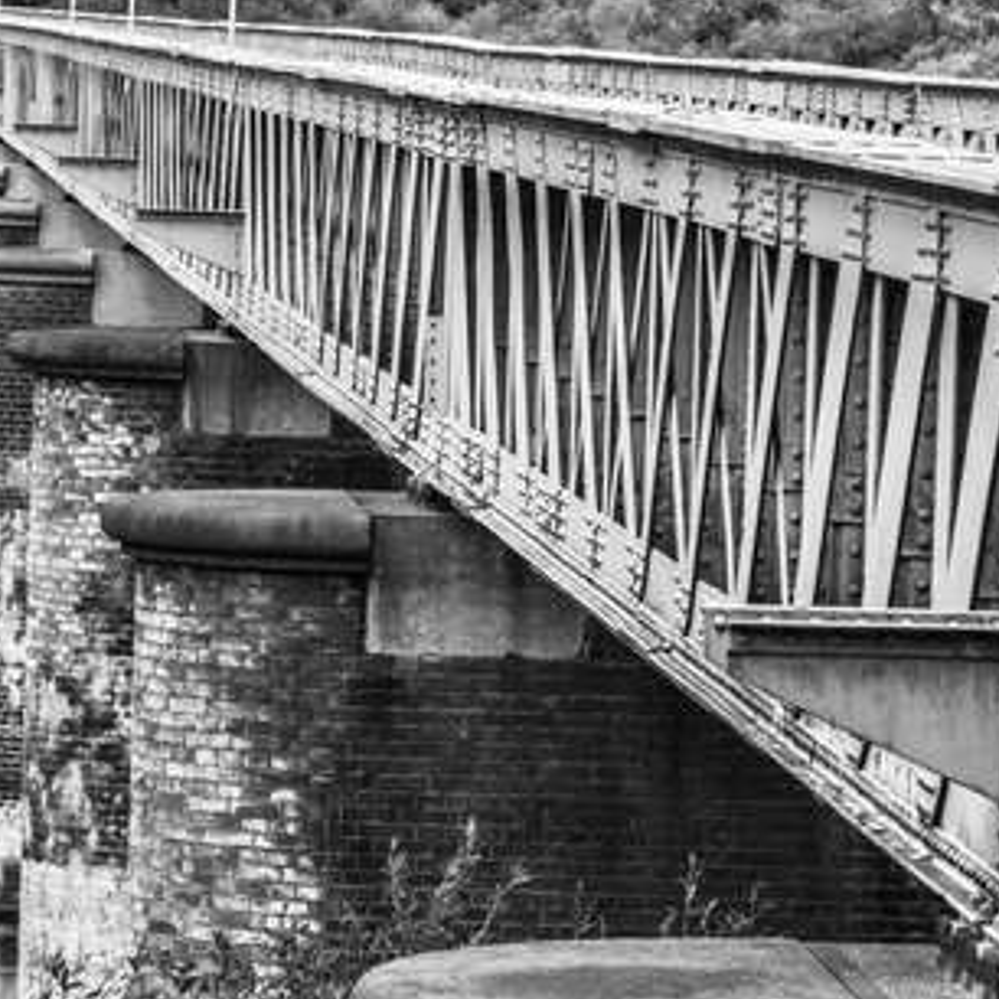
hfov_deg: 6.4
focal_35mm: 272
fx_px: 8883
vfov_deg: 6.4
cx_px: 131
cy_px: 245
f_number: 9
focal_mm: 85
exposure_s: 1/800
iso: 800
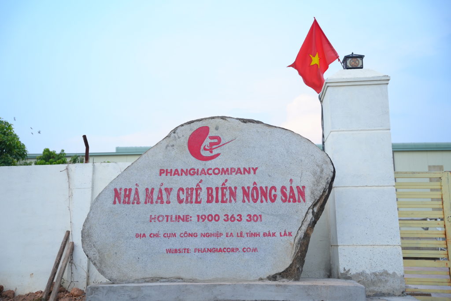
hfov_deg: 47.2
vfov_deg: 32.5
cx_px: 226
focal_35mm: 41
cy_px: 150
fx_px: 516
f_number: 2.8
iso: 400
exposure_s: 1/160
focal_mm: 41.2
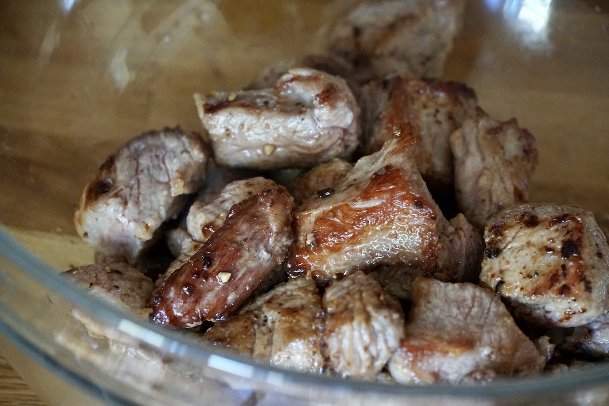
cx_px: 304
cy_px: 203
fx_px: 2537
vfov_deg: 9.1
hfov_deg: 13.7
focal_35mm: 150
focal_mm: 100
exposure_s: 1/40
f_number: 5.6
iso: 6400
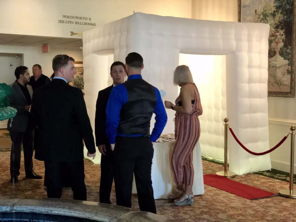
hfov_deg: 36.8
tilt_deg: -2.6
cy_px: 111
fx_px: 445
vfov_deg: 28.0
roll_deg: -0.4
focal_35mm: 52
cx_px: 148
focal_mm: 6
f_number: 2.4
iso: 160
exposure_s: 1/20
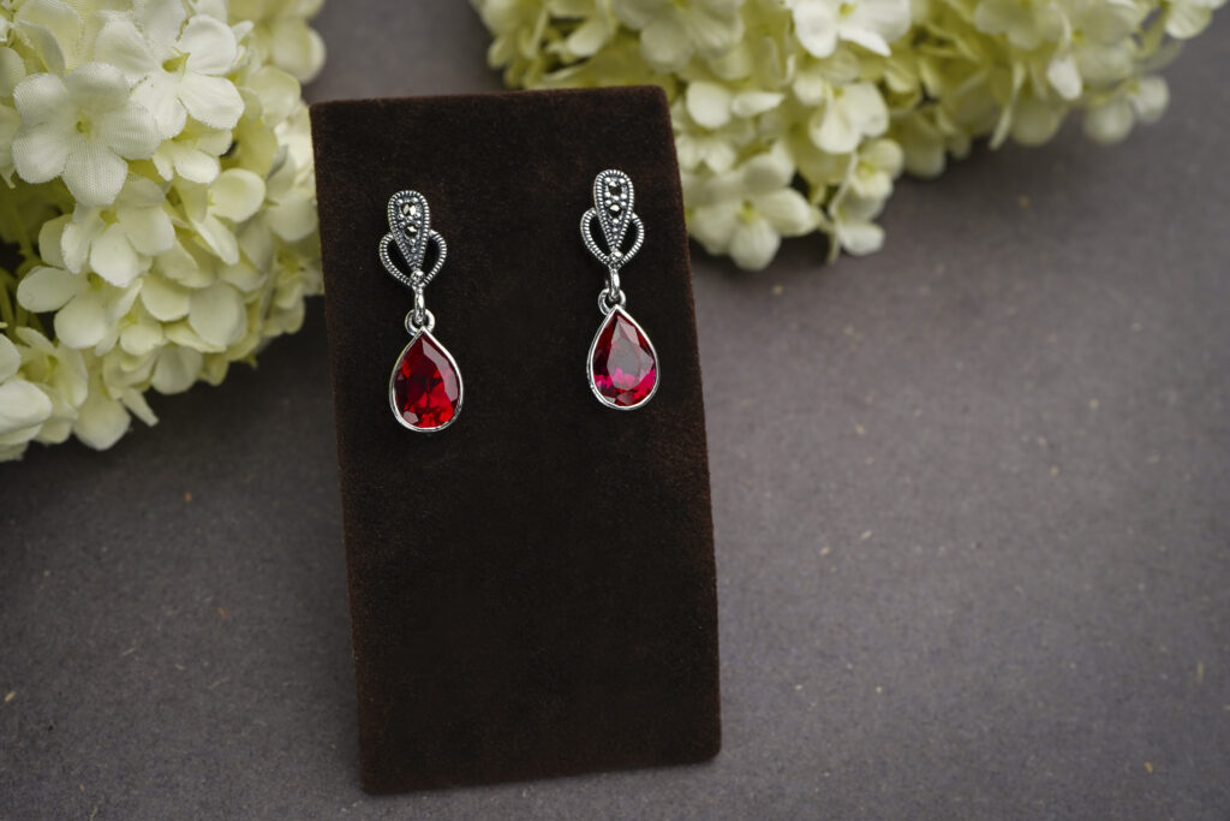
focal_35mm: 50
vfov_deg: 27.0
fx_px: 1708
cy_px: 410
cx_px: 615
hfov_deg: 39.6
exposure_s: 1/40
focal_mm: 50
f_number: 9
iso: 250
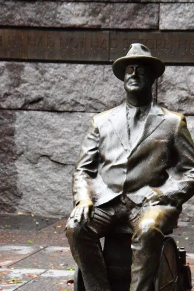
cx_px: 132
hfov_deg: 8.7
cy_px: 176
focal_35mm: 158
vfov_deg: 13.0
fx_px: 1277
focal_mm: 70
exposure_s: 1/125
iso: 5000
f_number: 4.5
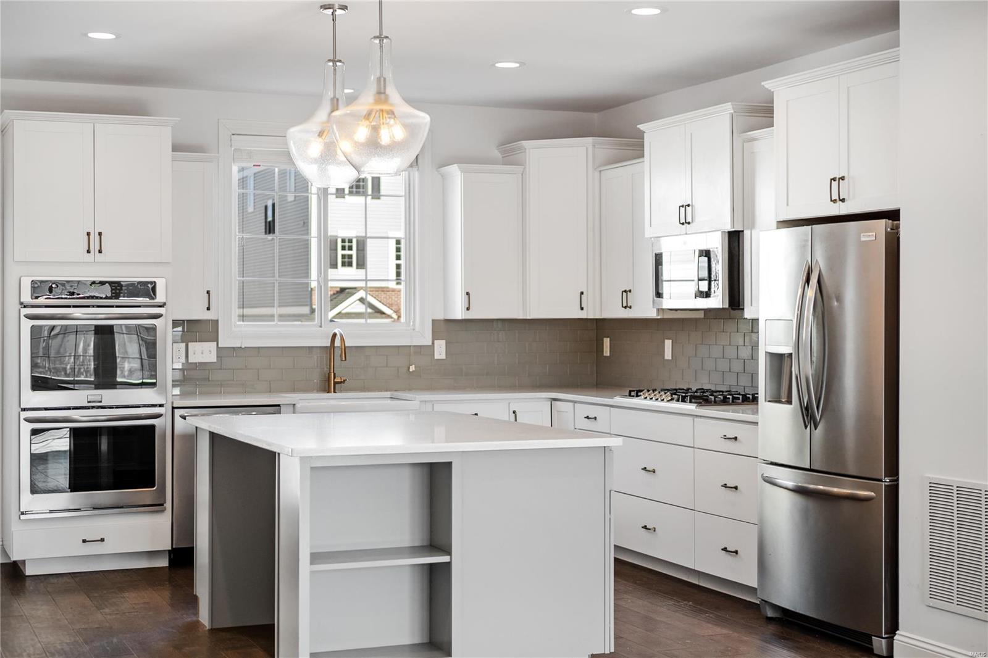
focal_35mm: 50
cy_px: 329
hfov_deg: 39.6
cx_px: 494
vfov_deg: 27.0
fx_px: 1372
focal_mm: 25
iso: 160
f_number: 1.8
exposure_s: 1/320
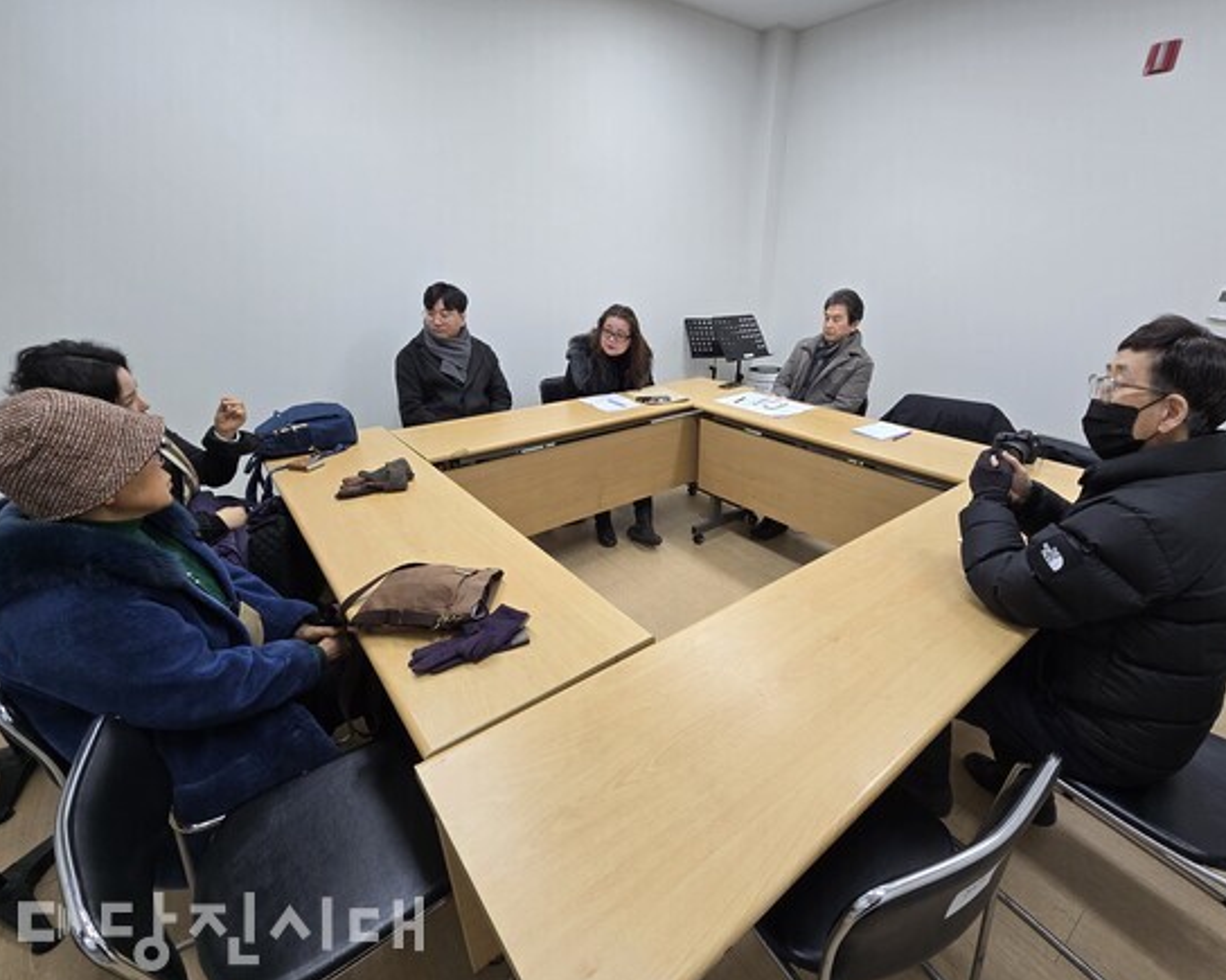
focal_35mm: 14
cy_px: 498
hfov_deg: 100.5
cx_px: 660
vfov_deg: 88.0
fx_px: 508
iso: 100
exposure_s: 1/60
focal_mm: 2.2
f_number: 2.2
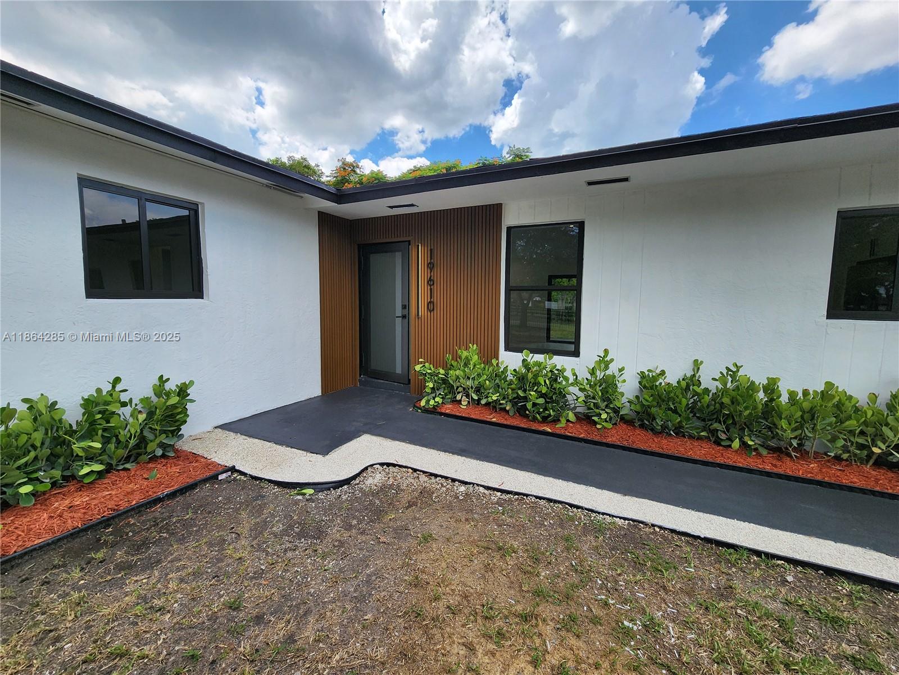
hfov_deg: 106.2
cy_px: 338
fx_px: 338
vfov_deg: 89.9
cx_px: 450
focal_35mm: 13
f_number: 2.2
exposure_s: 1/1208
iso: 50
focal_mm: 2.2
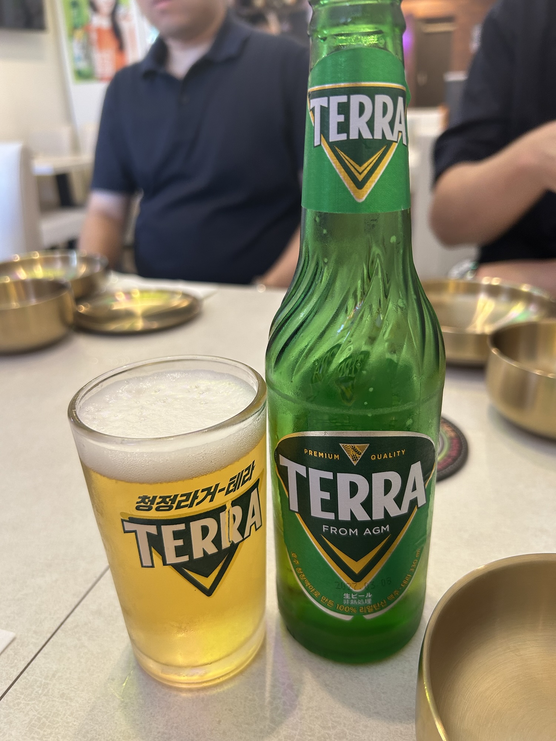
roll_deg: +1.8
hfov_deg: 53.1
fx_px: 557
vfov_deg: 67.3
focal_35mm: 26
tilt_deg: -24.8
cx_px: 278
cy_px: 370
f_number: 1.5
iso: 100
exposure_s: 1/60
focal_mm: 5.7
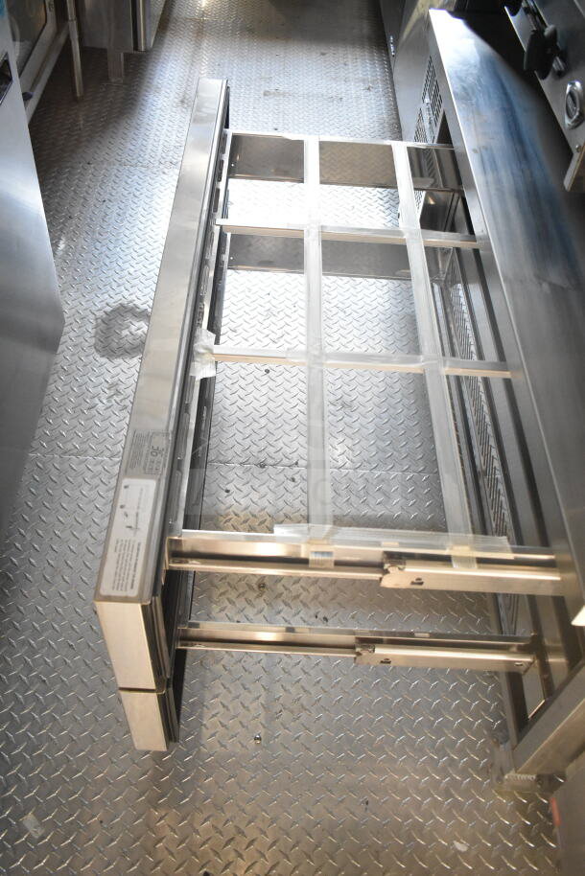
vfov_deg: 59.5
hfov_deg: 41.7
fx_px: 767
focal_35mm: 32
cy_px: 438
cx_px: 292
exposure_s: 1/30
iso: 4000
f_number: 3.8
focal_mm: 21
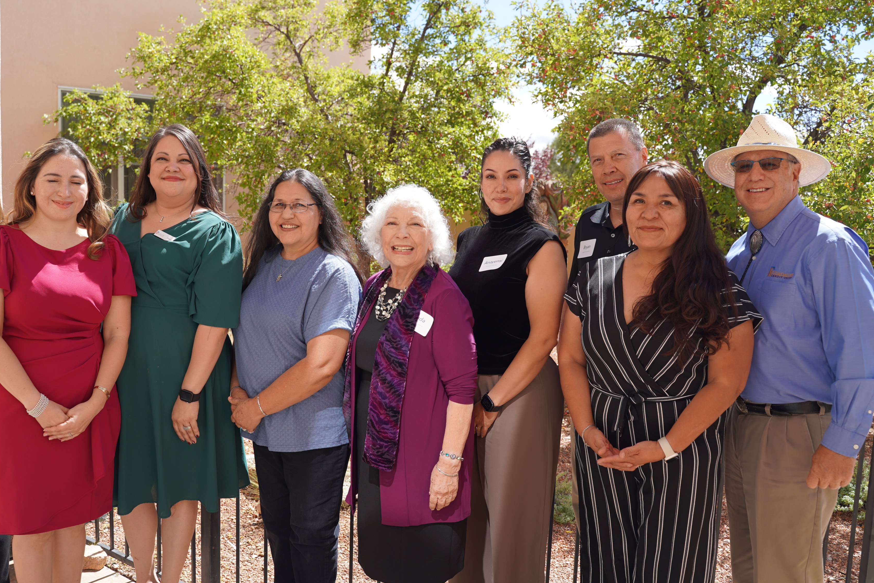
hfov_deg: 54.3
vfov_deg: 37.8
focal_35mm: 35
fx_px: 850
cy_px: 298
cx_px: 378
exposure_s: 1/320
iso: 100
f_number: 4.5
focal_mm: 30
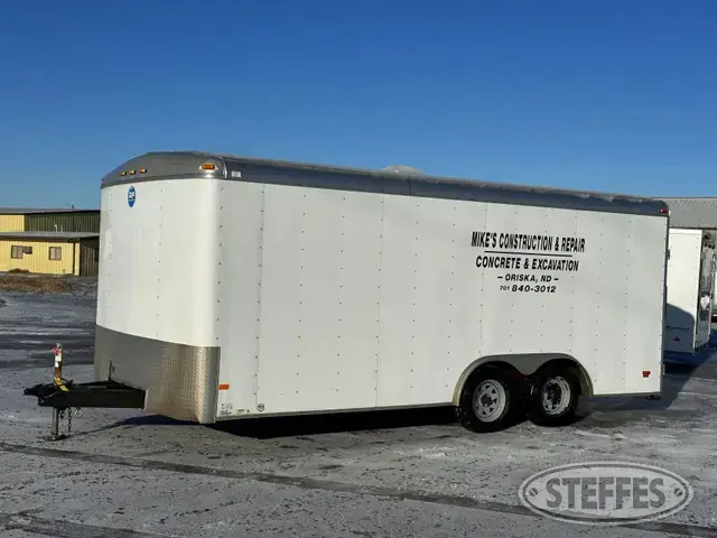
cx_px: 358
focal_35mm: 48
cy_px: 269
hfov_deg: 39.7
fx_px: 994
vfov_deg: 30.3
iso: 64
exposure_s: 1/13699
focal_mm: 6.86
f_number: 1.78
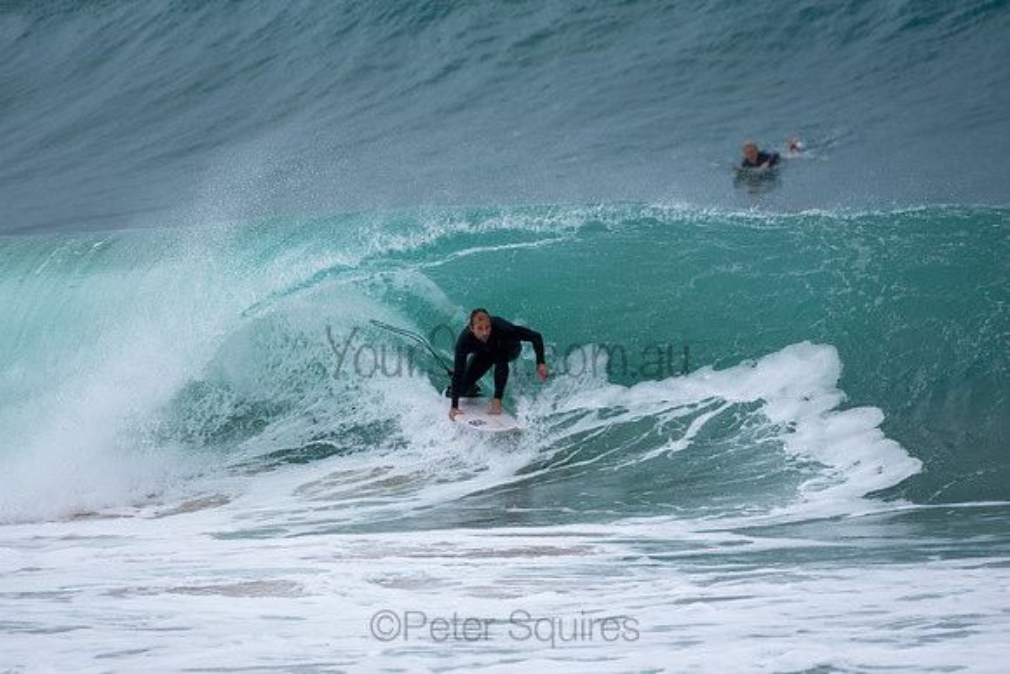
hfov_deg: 2.7
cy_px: 337
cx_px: 505
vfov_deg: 1.8
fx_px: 21046
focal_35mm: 750
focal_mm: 500
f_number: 5.6
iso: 320
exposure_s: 1/1250
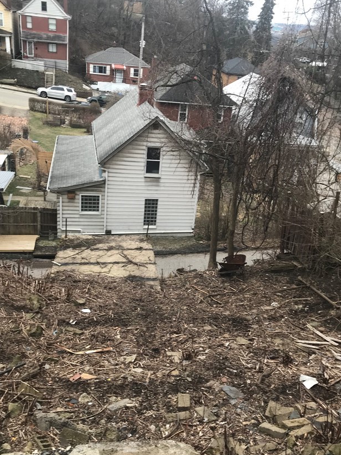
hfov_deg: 40.7
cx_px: 177
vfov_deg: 52.6
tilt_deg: -24.6
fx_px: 460
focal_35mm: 35
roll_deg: -4.5
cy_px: 235
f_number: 1.8
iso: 20
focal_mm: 3.99
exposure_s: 1/120
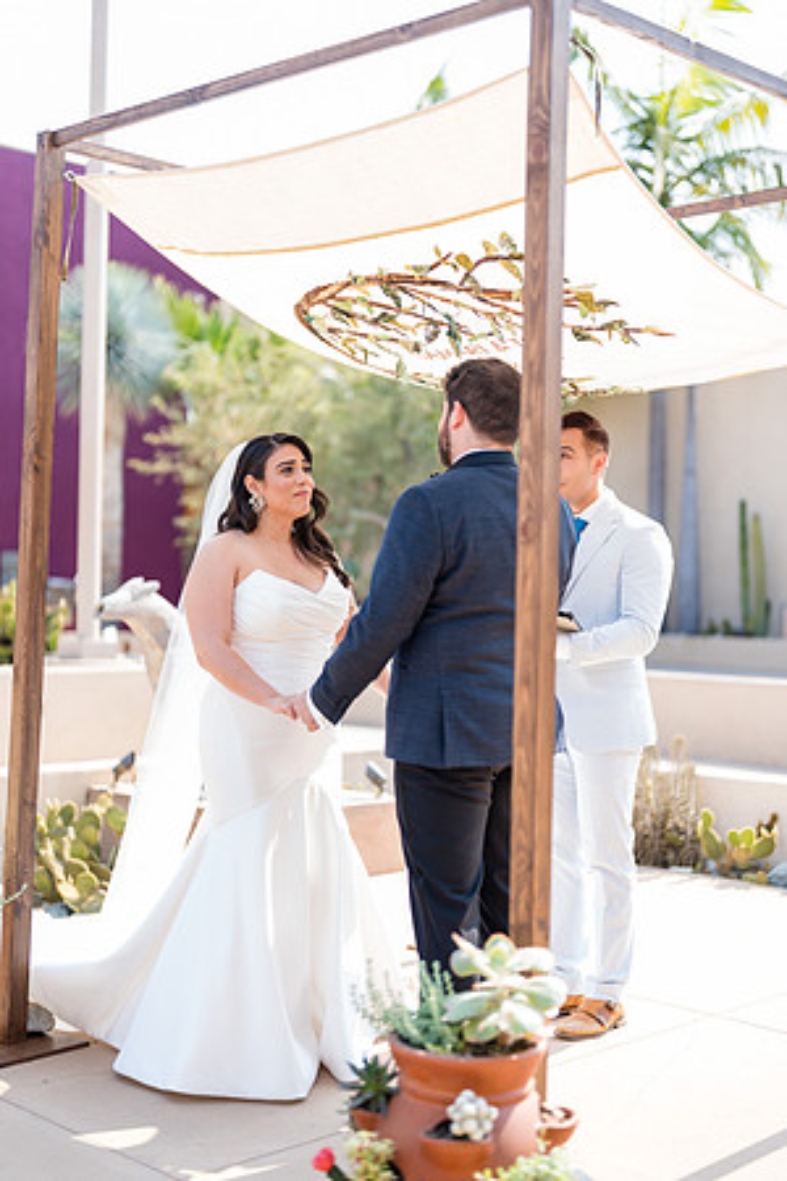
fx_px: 1639
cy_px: 590
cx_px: 394
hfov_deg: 27.0
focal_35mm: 50
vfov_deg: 39.6
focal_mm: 50
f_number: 1.2
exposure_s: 1/1000
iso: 50
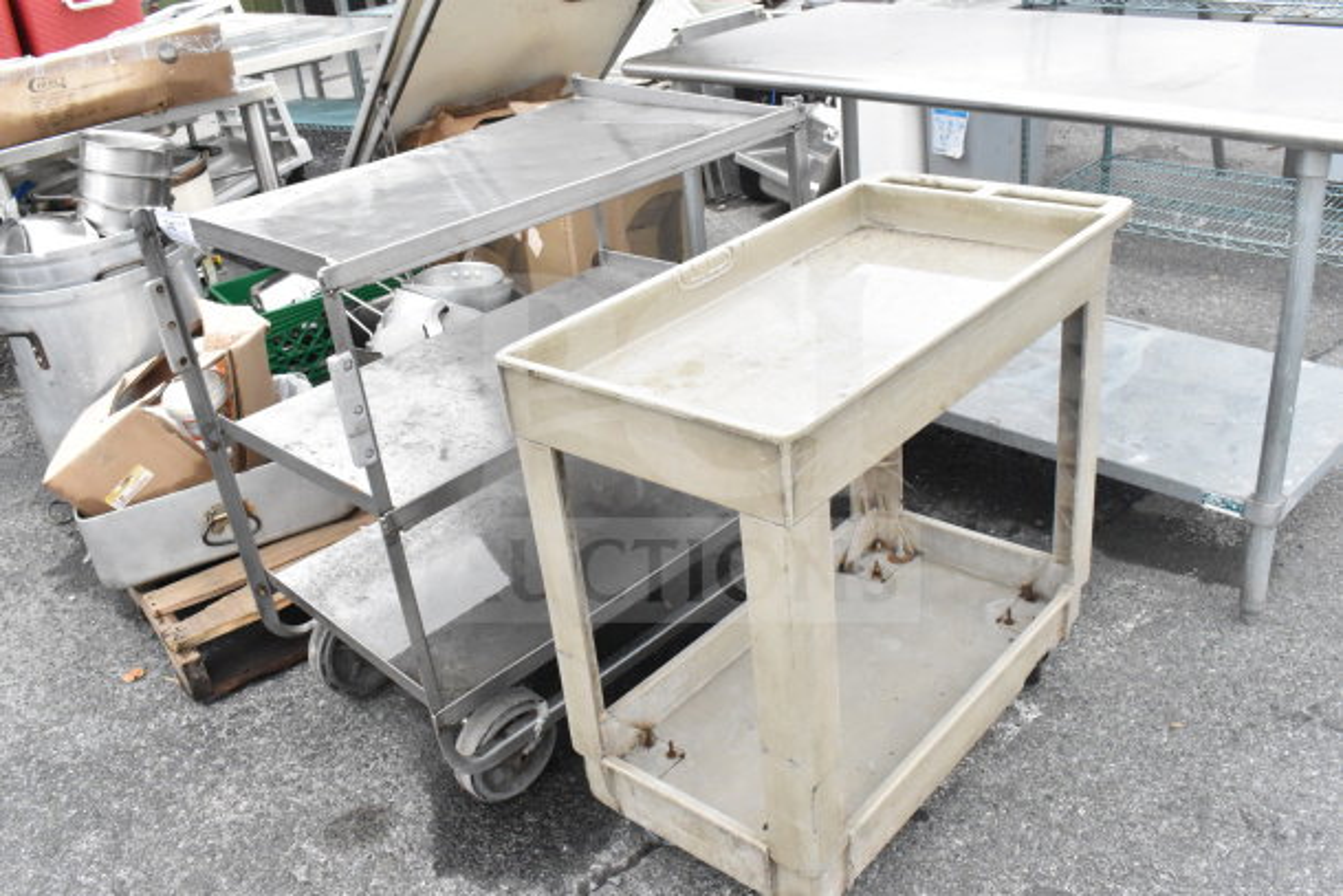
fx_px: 1175
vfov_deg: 41.7
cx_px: 672
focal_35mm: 32
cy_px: 448
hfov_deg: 59.5
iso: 6400
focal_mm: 21
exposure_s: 1/800
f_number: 14
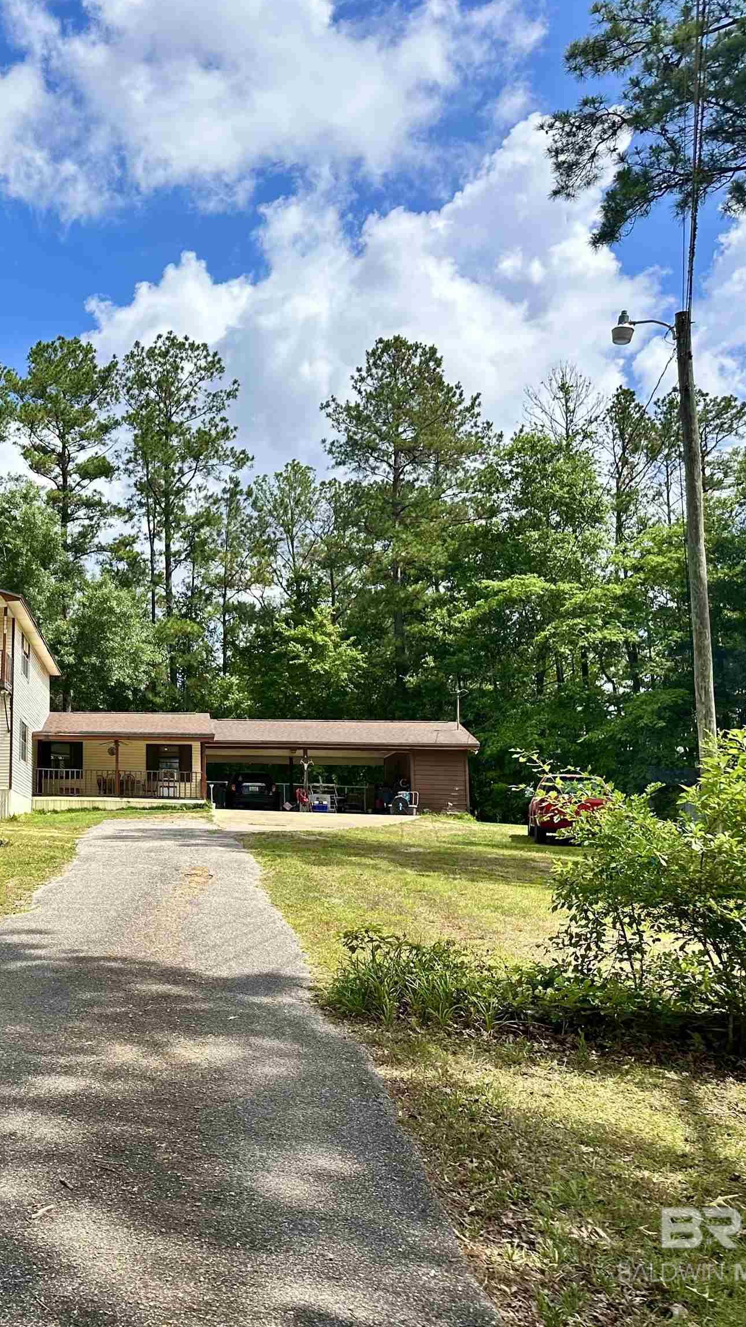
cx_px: -42
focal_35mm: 35
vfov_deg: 56.6
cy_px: 663
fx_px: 1231
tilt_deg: +9.1
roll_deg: -1.6
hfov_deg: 30.7
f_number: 1.78
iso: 80
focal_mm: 6.86
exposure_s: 1/3472
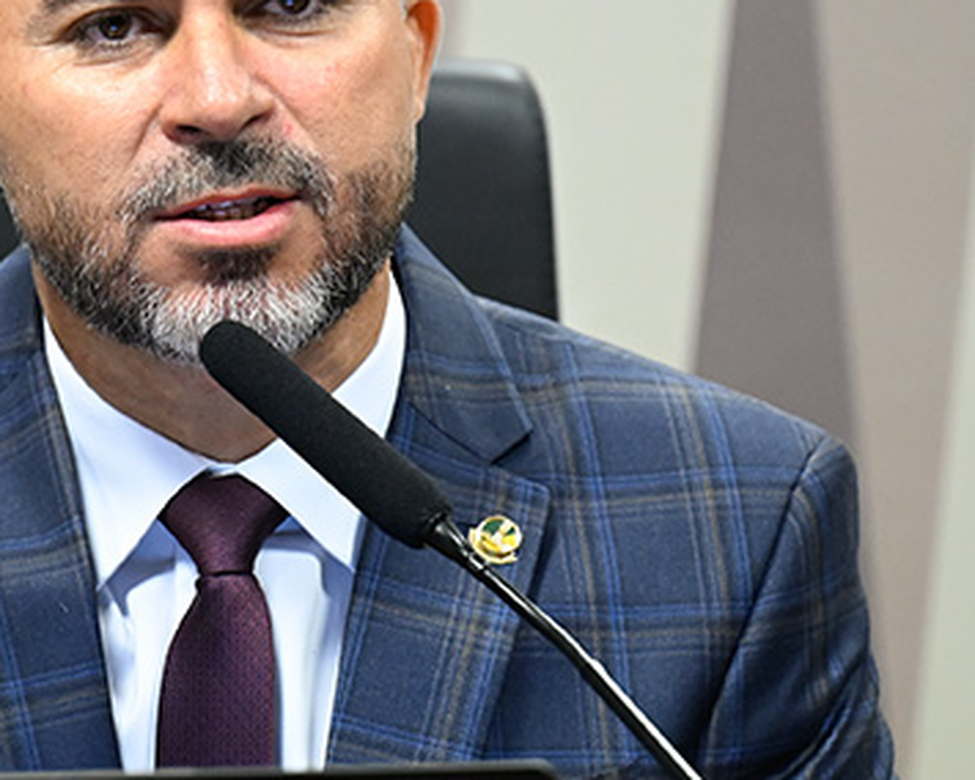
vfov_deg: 2.3
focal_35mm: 680
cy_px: 275
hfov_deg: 2.8
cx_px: 332
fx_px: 19622
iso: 2000
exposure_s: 1/160
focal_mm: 200
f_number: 2.8
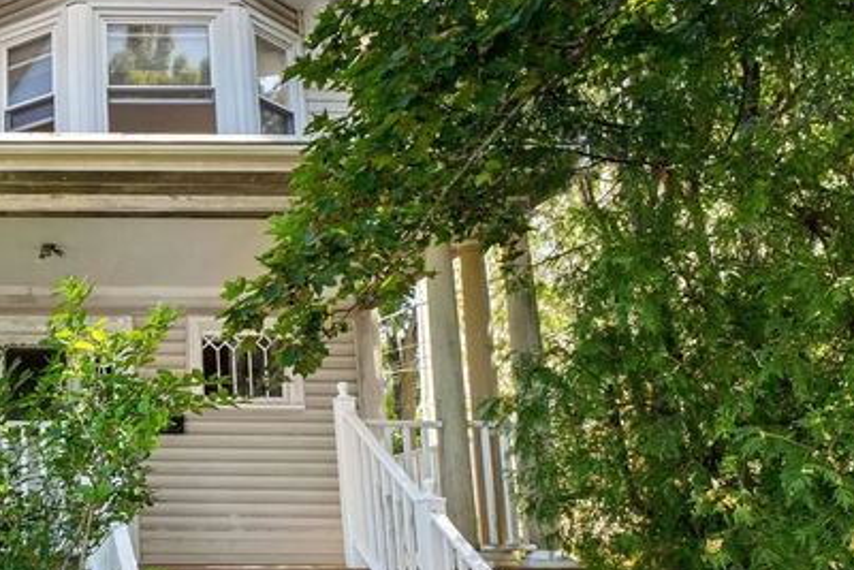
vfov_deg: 32.5
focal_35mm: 41
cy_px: 355
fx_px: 973
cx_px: -36
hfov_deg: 40.3
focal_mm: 16
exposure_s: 1/80
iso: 400
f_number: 8
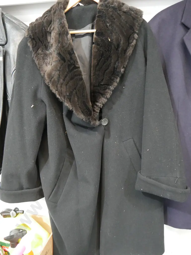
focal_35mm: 28
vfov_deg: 63.4
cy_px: 128
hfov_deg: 49.8
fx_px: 206
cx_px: 96
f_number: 3.5
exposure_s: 1/25
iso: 3200
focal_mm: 14
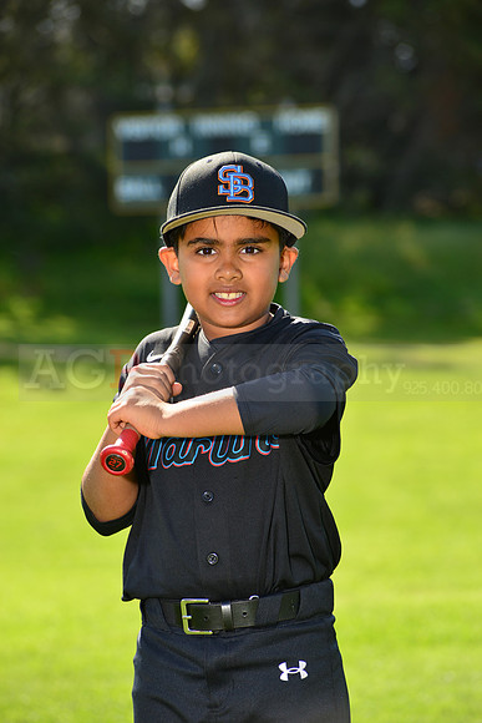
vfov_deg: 12.1
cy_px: 362
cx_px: 241
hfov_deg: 8.1
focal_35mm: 170
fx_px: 3412
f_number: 8
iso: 200
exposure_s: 1/250
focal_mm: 170
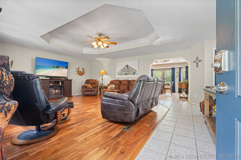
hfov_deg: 96.7
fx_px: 107
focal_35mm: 16
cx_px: 120
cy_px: 80
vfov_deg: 73.7
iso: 200
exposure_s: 1
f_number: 9
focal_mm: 16
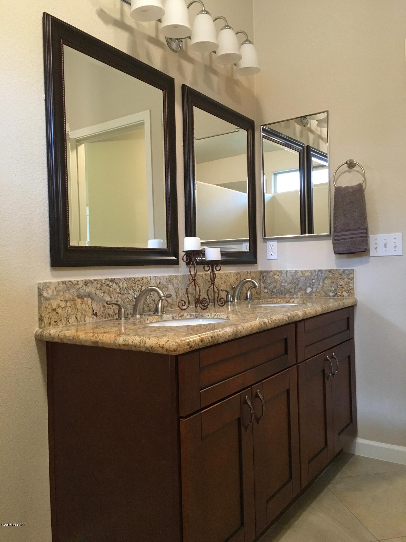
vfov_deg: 61.7
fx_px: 454
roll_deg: +1.6
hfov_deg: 48.2
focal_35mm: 29
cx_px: 203
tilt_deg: -0.6
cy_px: 271
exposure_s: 1/30
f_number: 2.2
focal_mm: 4.15
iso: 200
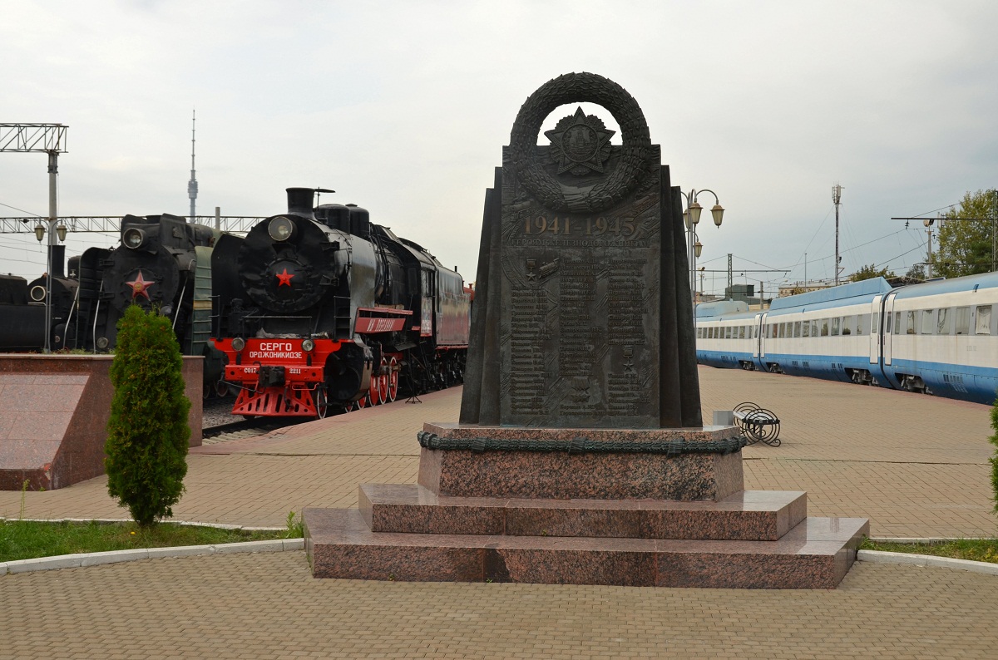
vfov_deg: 28.8
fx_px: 1286
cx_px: 499
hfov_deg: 42.4
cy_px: 330
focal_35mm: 46
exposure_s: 1/320
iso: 250
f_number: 9
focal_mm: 31
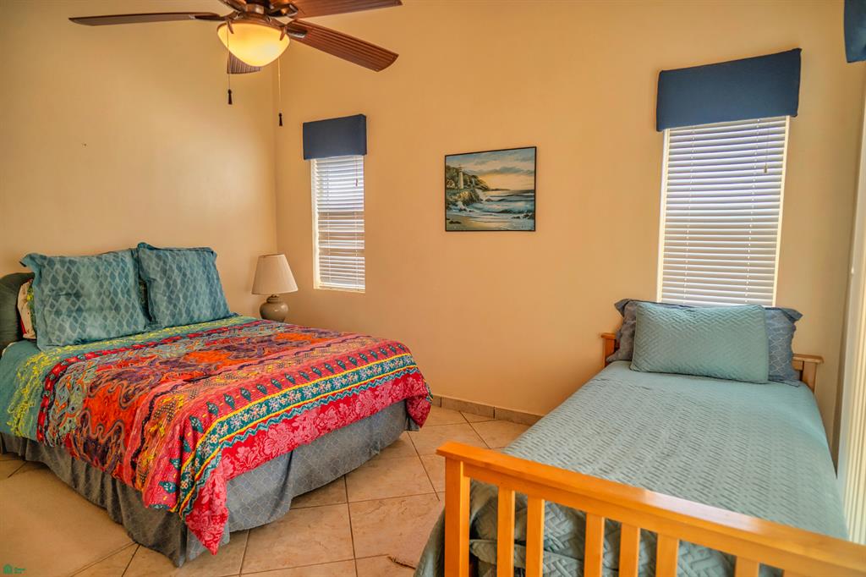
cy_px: 288
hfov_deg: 84.0
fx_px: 481
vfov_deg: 61.9
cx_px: 433
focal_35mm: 20
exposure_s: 1/350
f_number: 3.5
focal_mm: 20
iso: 640
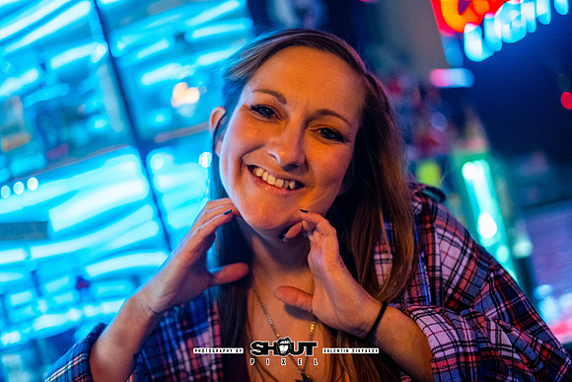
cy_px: 191
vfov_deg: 27.0
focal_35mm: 50
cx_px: 286
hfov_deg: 39.6
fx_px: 795
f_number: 1.8
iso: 4000
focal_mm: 50
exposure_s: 1/125
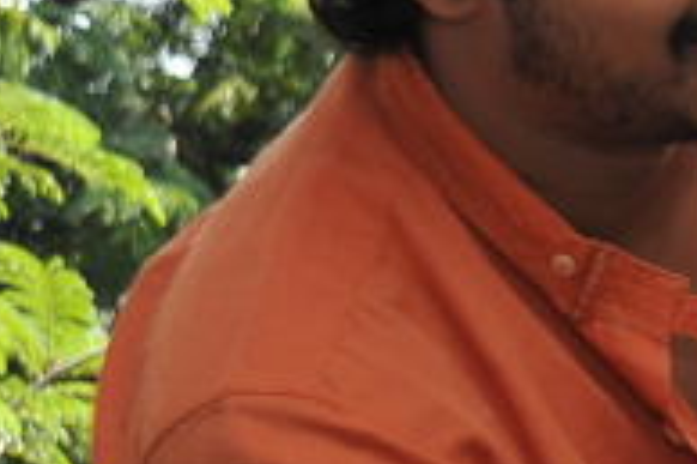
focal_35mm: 211
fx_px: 4082
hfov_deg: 8.8
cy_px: 588
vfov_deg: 6.5
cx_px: 1725
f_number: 5.6
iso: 250
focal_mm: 40
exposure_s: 1/160
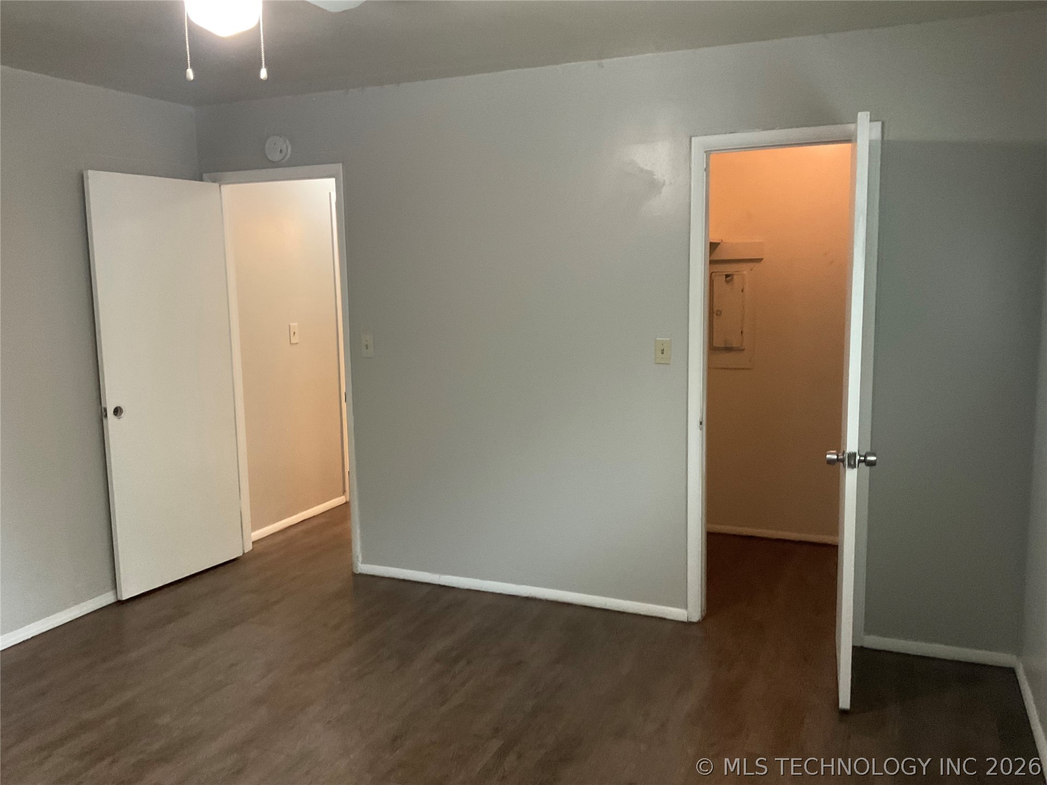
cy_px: 392
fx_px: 877
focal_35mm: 29
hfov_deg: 61.7
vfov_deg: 48.2
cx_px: 524
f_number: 1.8
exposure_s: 1/60
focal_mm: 3
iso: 250
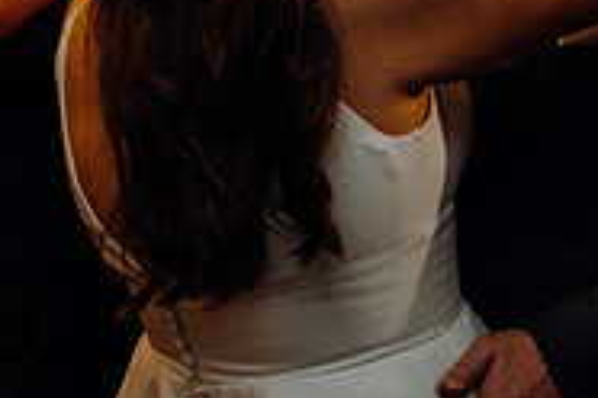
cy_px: 34
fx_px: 1246
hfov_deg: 26.3
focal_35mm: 75
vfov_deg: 17.9
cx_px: 518
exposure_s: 1/160
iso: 2500
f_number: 3.5
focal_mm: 24
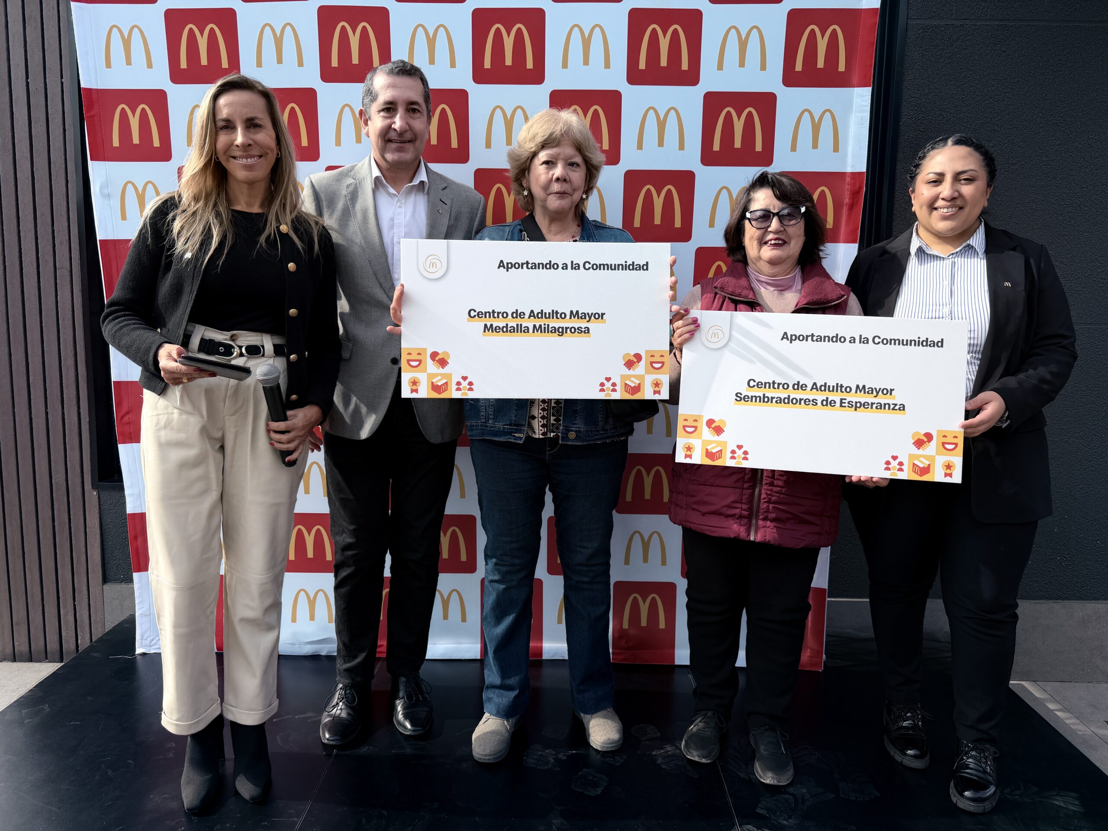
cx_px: 554
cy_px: 416
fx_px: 768
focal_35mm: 24
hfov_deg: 71.6
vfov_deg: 56.8
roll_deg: -1.7
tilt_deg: -6.4
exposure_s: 1/1522
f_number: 1.78
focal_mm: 6.76
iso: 80
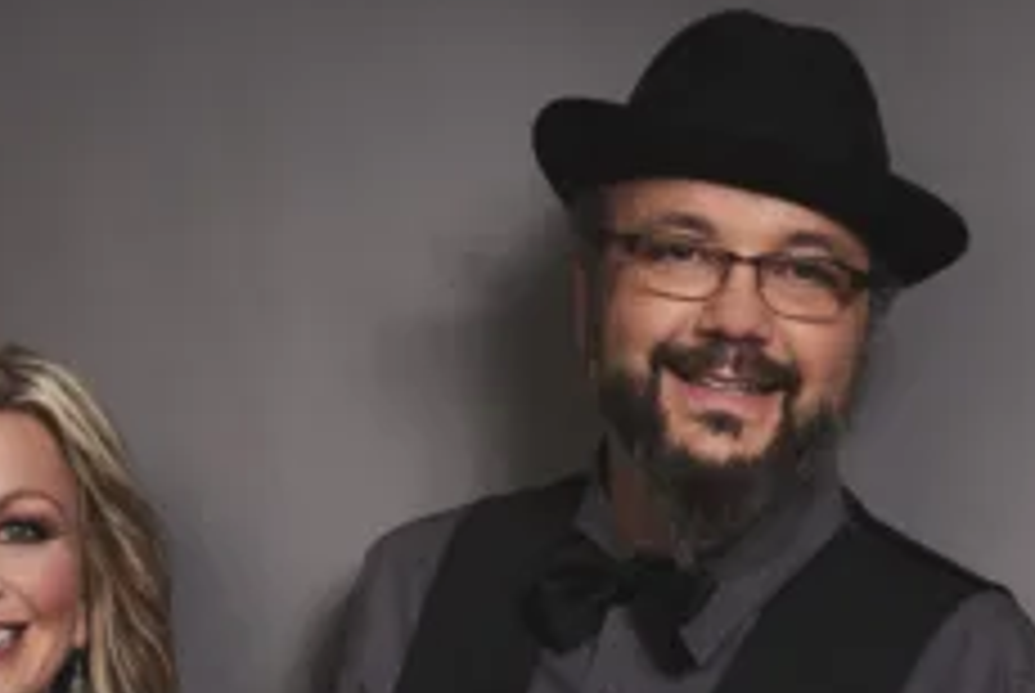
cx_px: 940
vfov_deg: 8.4
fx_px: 4606
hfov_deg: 12.7
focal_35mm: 160
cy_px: 1082
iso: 100
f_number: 10
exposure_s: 1/125
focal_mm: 48
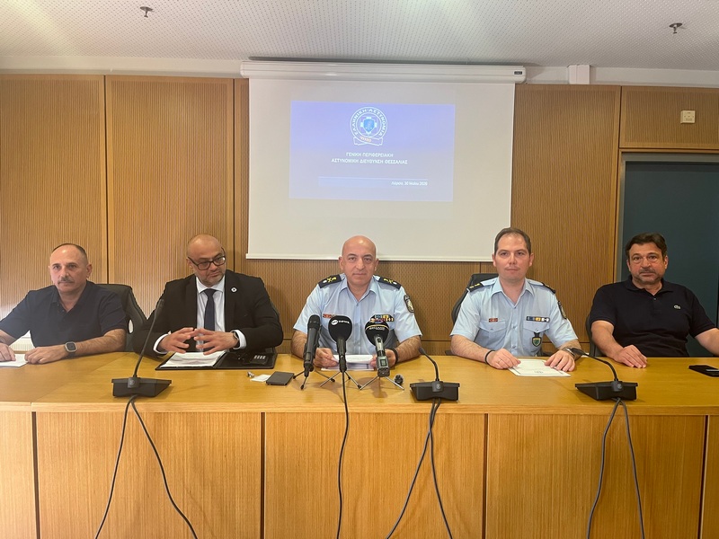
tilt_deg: -4.0
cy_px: 270
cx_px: 360
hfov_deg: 67.3
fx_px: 540
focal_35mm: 26
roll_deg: -0.9
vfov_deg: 53.1
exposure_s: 1/50
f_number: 1.6
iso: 160
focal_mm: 5.1
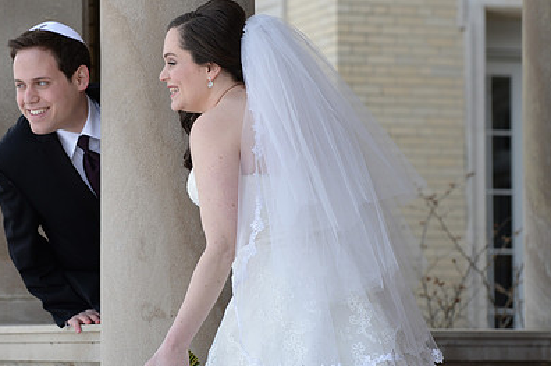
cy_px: 178
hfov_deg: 12.1
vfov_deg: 8.1
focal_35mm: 170
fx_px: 2599
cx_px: 185
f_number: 5.6
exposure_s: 1/800
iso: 500
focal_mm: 116
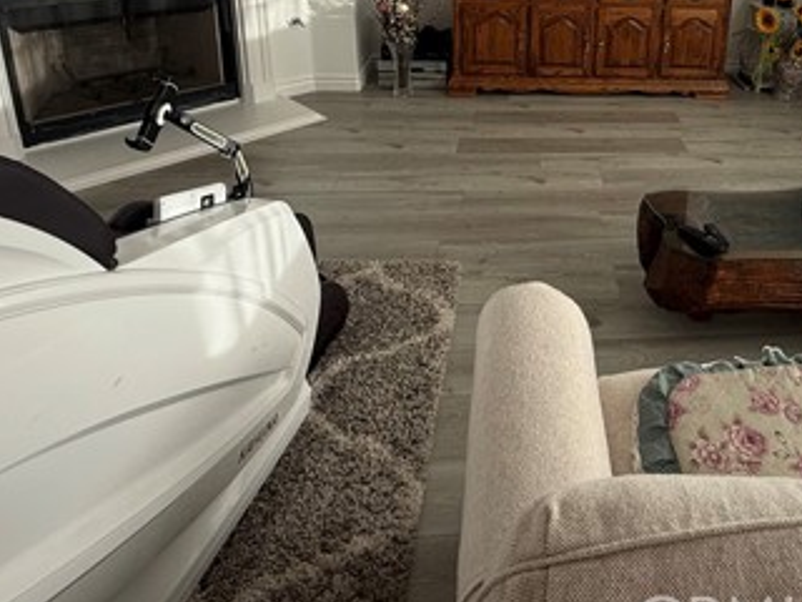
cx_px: 599
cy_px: 53
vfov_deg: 44.9
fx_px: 649
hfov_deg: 60.1
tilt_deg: -15.9
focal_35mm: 28
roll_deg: -3.1
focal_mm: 2.22
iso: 50
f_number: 2.2
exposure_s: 1/99
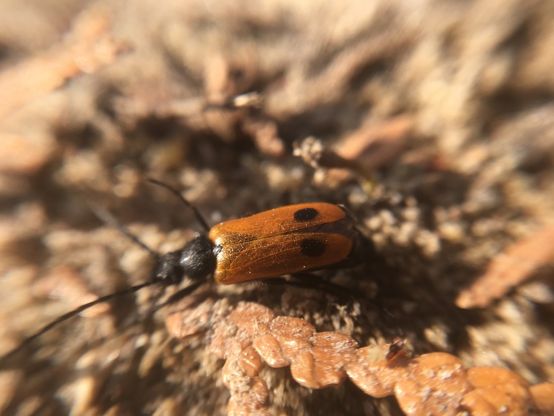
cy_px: 208
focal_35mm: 29
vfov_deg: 48.2
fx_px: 464
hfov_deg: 61.7
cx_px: 277
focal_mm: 4.15
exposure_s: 1/373
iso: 25
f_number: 2.2
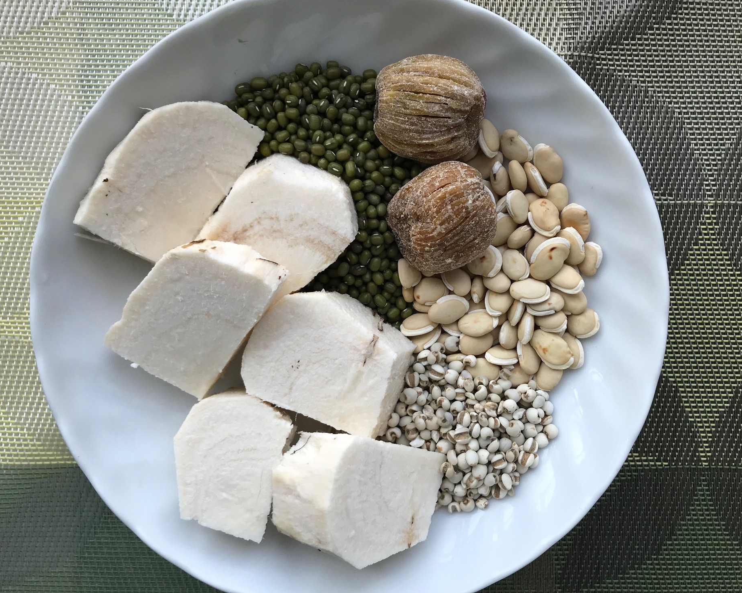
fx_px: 659
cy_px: 298
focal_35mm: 30
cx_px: 373
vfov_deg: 48.5
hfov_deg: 58.8
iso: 20
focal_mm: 3.99
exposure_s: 1/377
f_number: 1.8
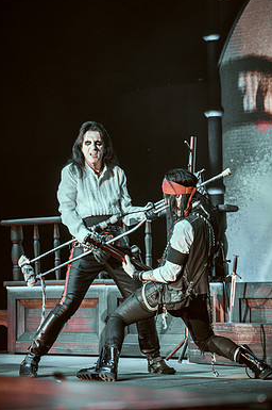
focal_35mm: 110
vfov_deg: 18.6
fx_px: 1249
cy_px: 208
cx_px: 120
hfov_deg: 12.4
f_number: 4.5
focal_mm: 94
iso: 2000
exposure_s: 1/160
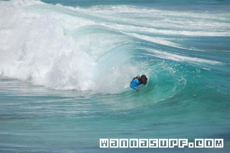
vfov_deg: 3.0
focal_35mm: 450
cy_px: 76
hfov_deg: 4.6
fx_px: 2872
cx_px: 115
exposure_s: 1/1600
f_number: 6.3
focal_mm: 300
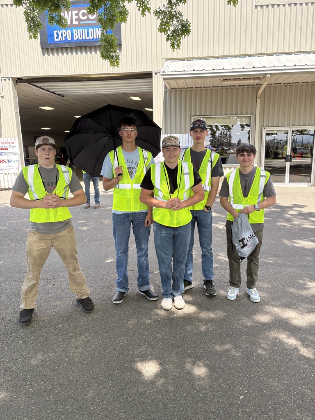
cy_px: 210
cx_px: 158
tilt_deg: -11.1
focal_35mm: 26
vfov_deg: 67.3
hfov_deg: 53.1
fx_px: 315
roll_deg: +0.4
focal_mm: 5.96
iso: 64
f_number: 1.6
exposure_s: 1/647
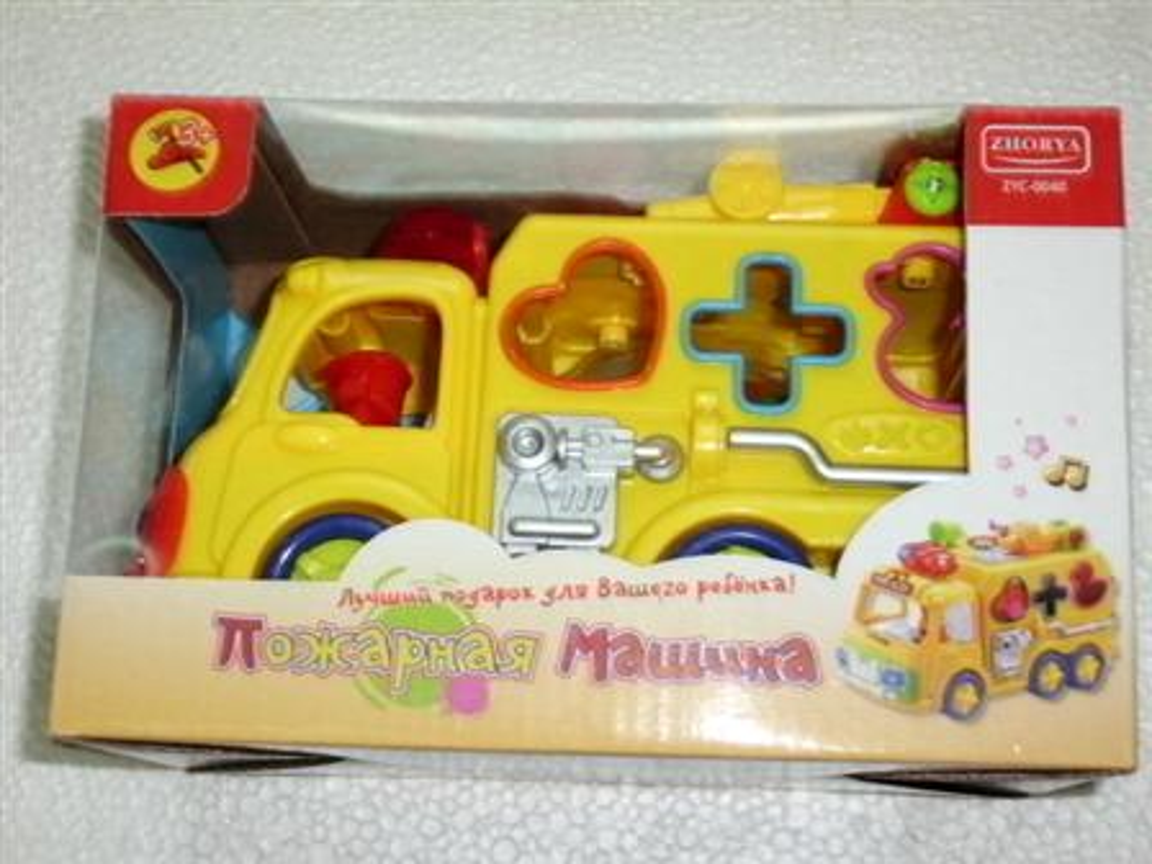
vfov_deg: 24.8
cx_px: 576
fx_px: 1963
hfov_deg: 32.7
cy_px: 432
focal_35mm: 59
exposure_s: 1/125
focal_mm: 10.5
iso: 64
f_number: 3.7
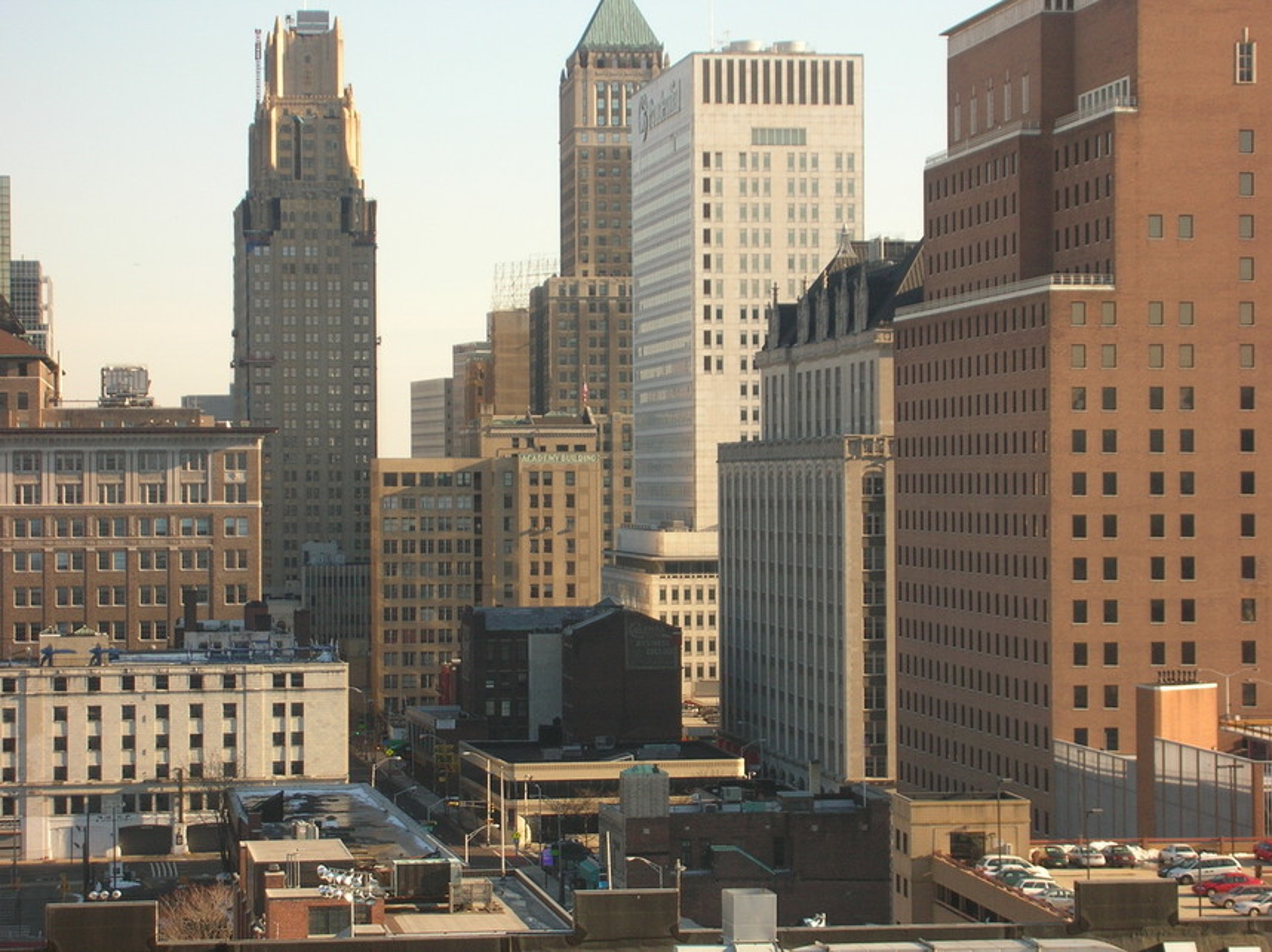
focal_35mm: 100
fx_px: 3672
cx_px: 636
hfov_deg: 19.7
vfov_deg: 14.8
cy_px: 476
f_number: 4.8
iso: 50
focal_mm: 16.7
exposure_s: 1/165
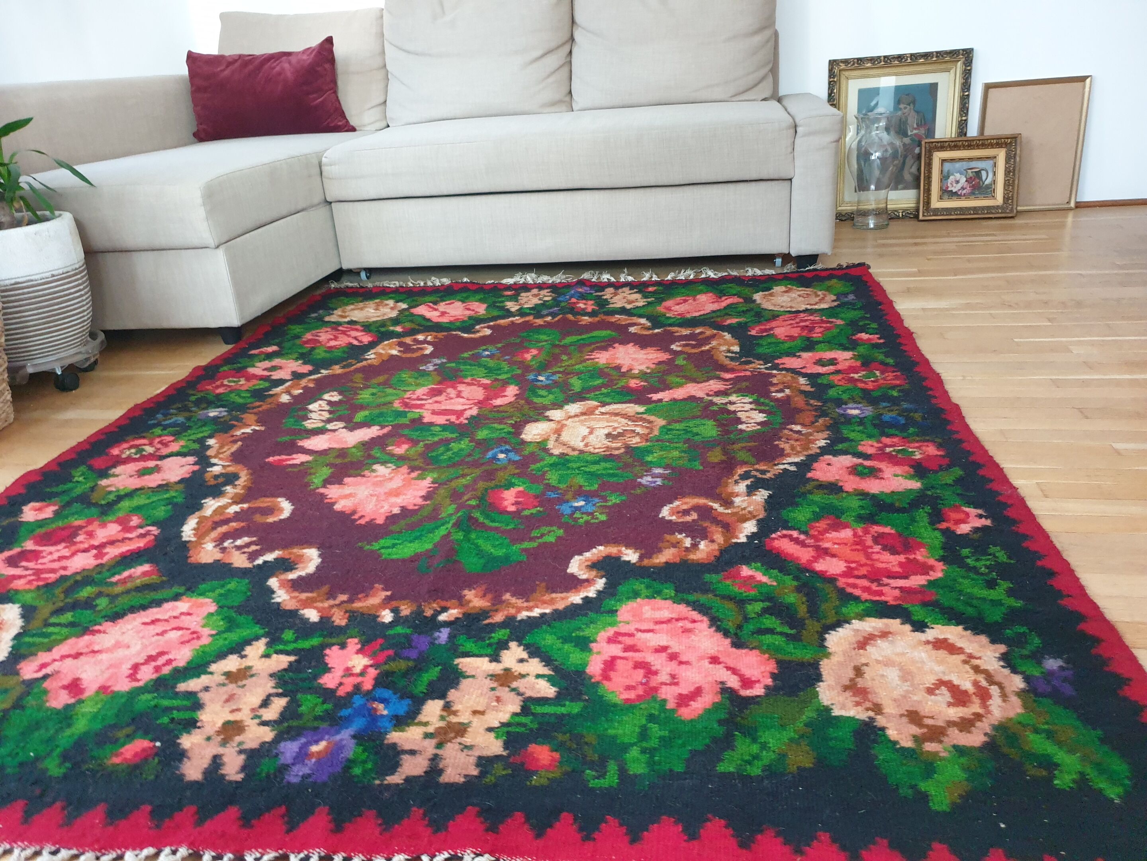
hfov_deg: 67.3
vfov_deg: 53.1
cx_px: 574
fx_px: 862
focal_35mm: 26
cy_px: 430
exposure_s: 1/27
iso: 250
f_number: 1.5
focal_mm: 4.3
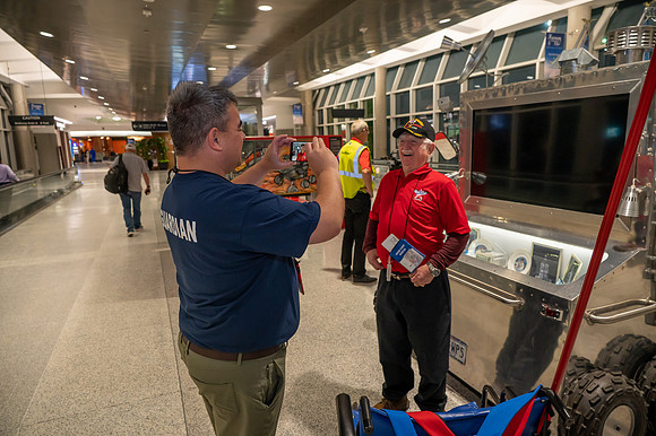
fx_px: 437
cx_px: 328
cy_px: 218
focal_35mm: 24
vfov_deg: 53.1
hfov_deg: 73.8
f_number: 5
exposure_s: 1/100
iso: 2500
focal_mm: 24
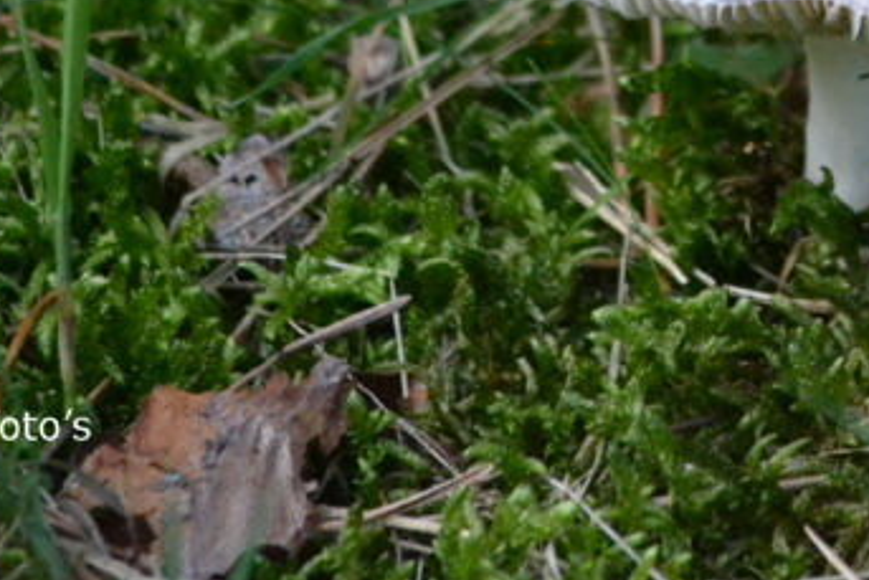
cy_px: -189
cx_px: 894
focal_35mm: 984
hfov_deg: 2.1
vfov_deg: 1.4
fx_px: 23761
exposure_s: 1/1600
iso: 3200
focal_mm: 220
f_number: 5.3
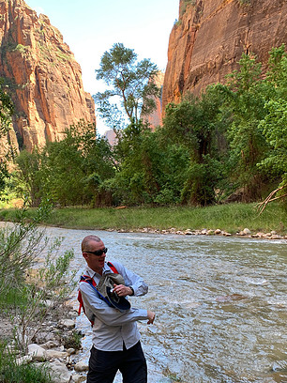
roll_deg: +1.7
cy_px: 248
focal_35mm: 37
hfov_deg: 38.6
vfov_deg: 49.5
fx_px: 409
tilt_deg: -5.9
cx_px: 121
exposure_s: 1/122
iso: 32
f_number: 1.8
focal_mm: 4.25
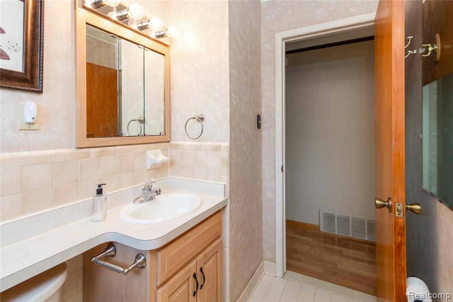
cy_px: 151
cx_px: 226
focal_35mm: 17
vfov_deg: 70.5
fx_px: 214
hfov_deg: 93.3
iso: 250
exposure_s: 1/25
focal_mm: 17
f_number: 8
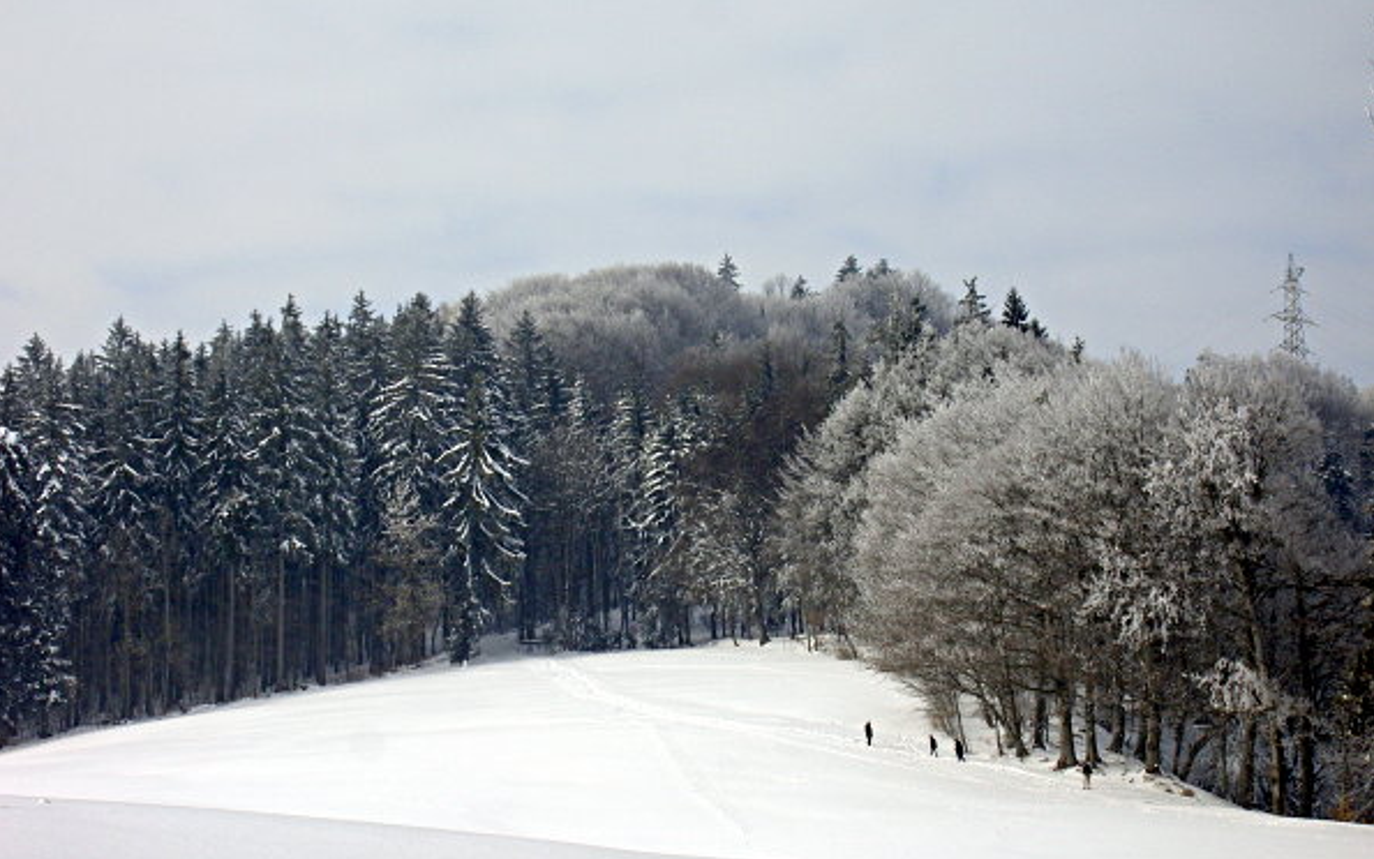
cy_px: 423
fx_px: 4082
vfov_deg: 12.0
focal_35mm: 109
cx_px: 688
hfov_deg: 19.1
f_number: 8.3
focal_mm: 16.8
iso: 50
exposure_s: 1/200
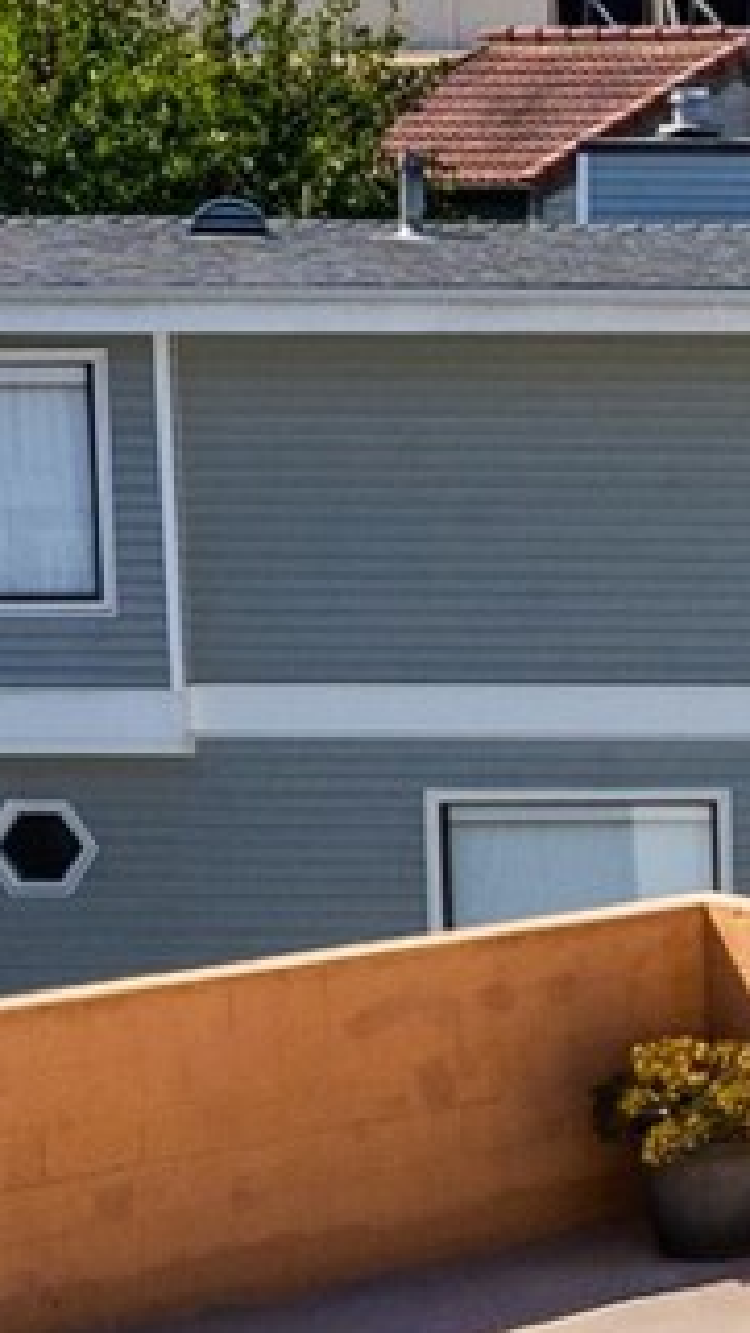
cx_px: 1521
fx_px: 4245
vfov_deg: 17.8
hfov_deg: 9.4
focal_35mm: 120
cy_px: 931
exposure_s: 1/3200
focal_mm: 24
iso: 1000
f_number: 6.3
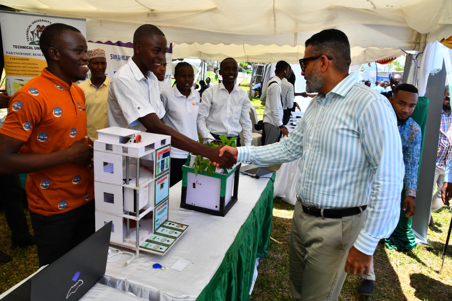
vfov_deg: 53.1
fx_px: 301
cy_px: 150
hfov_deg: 73.8
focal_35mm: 24
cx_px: 226
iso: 320
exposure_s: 1/100
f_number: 14
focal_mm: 24
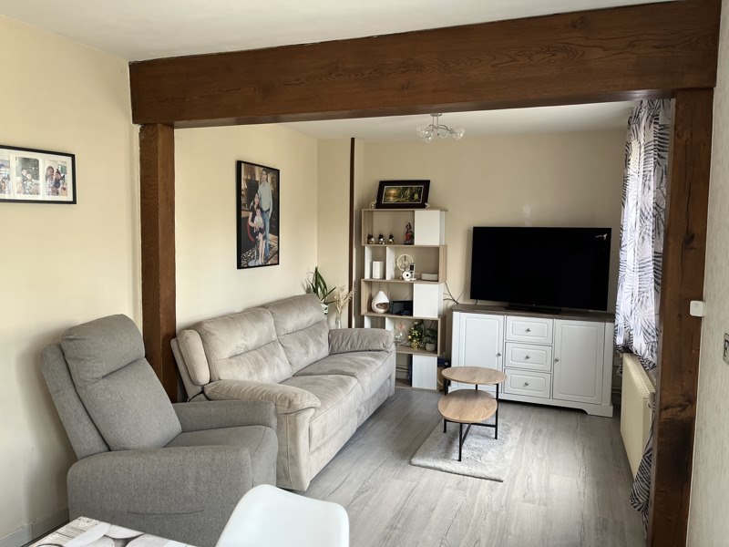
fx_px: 548
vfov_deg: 53.1
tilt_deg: -3.8
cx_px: 364
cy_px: 274
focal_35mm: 26
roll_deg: -0.8
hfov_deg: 67.3
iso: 125
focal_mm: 5.1
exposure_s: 1/106
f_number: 1.6
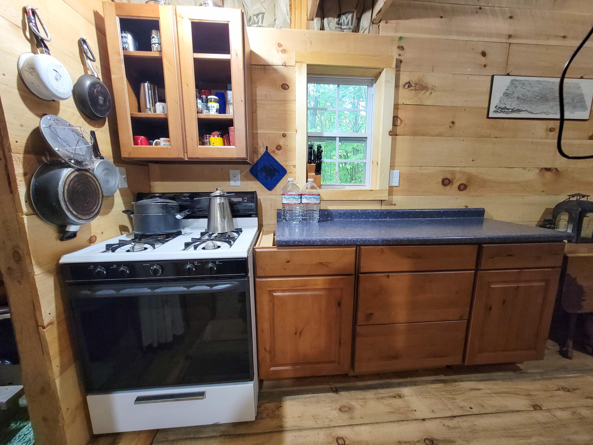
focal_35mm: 13
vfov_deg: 89.9
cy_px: 222
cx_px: 296
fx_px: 223
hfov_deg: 106.2
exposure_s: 1/25
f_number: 2.2
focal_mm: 2.2
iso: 640
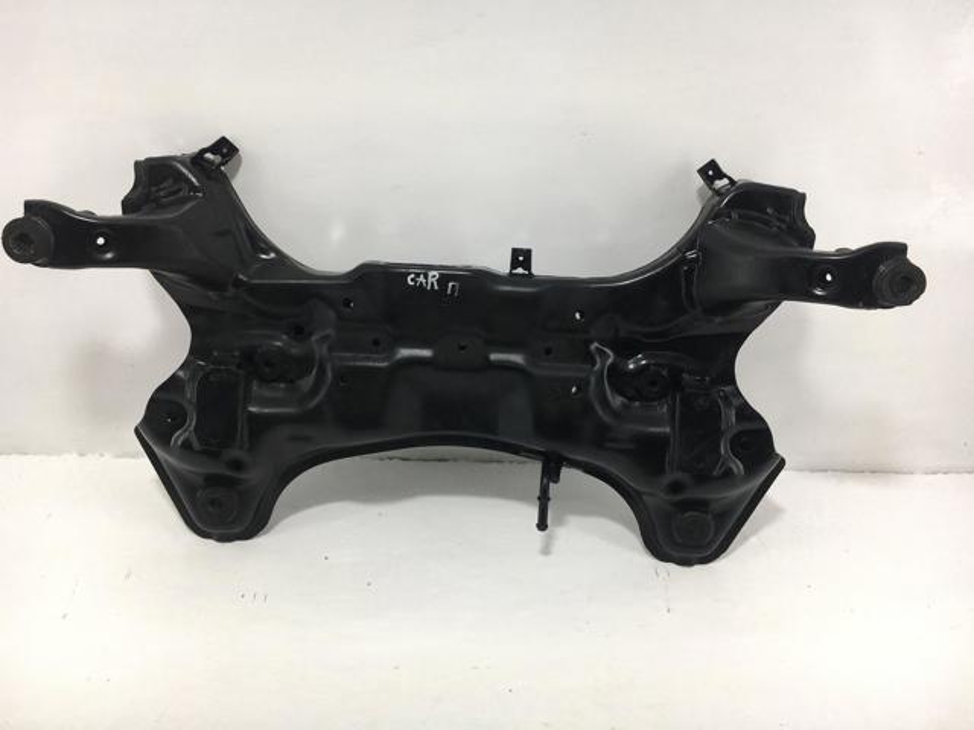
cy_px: 365
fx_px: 816
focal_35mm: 29
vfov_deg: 48.2
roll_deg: -1.7
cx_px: 487
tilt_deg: -31.2
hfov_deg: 61.7
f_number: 2.2
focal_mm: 4.15
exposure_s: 1/379
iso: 25
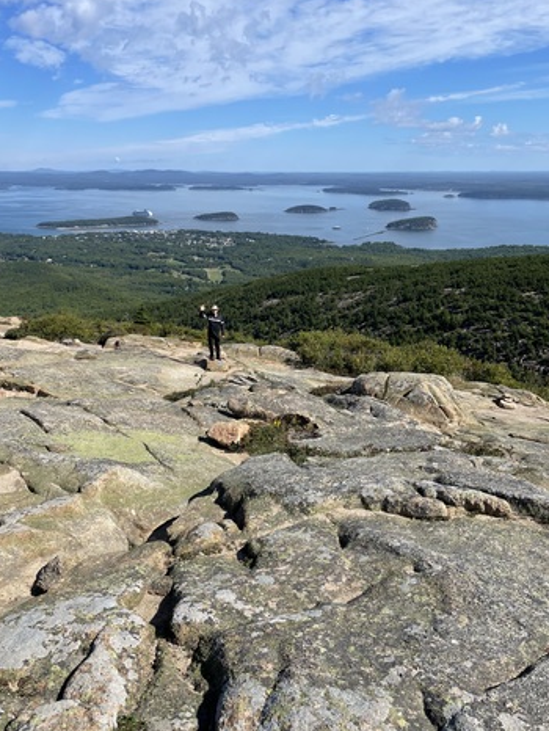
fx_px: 613
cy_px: 364
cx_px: 254
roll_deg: +0.5
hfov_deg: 48.2
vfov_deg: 61.6
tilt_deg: -16.9
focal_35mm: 29
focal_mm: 4.2
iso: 32
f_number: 1.6
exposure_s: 1/4292
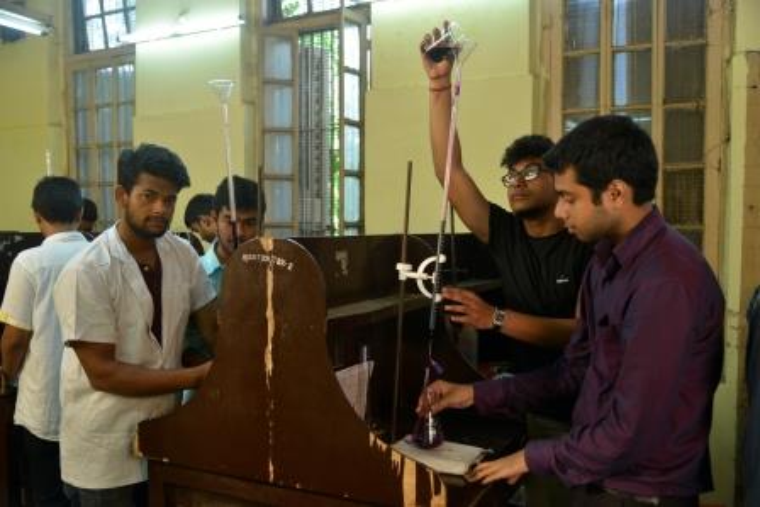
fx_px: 676
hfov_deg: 58.7
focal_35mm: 32
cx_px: 380
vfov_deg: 41.1
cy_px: 254
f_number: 4
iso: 800
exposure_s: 1/125
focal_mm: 32
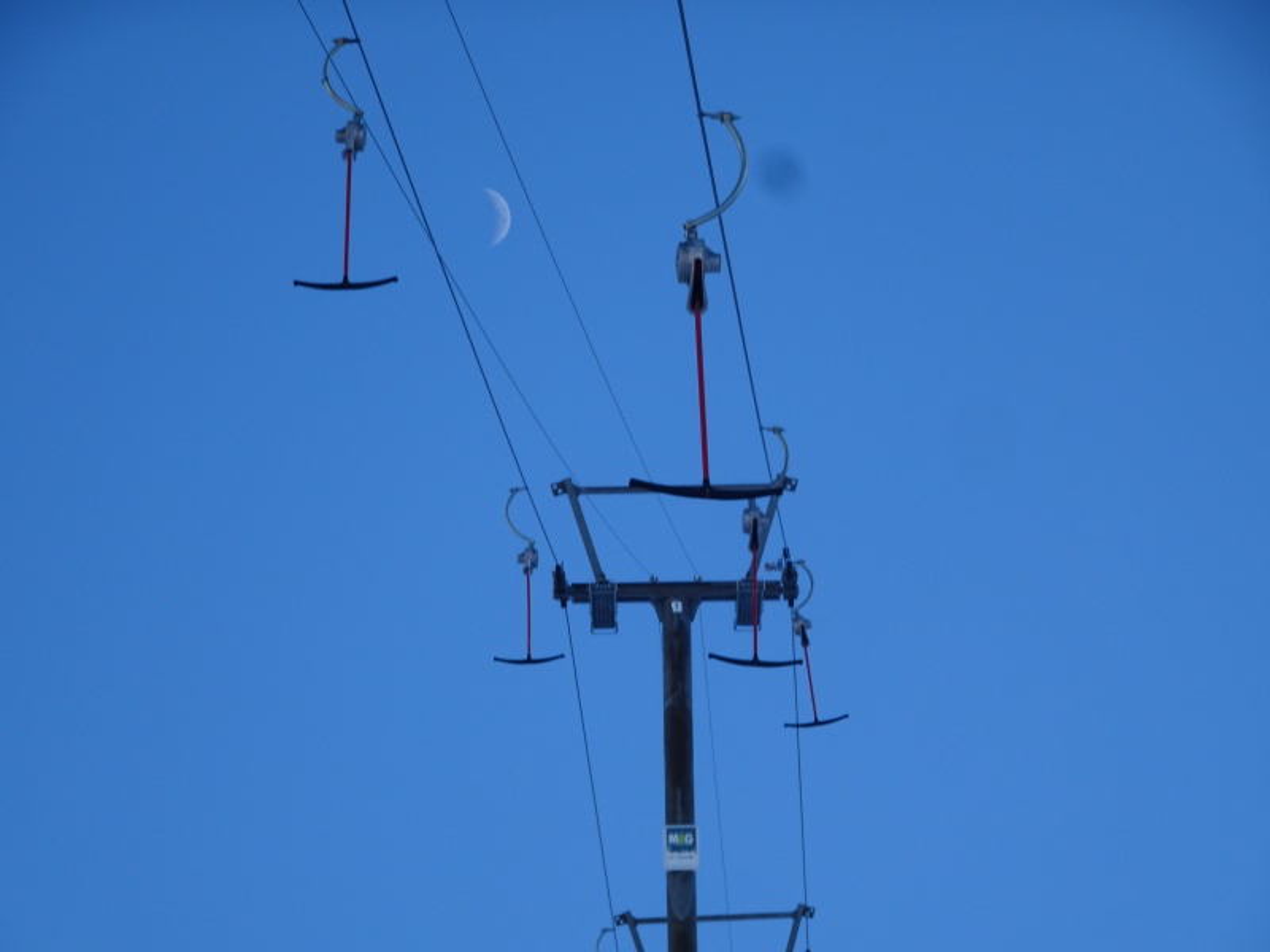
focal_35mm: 173
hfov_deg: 11.4
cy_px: 476
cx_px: 635
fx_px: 6347
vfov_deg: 8.6
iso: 80
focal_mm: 29.57
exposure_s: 1/250
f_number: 5.6
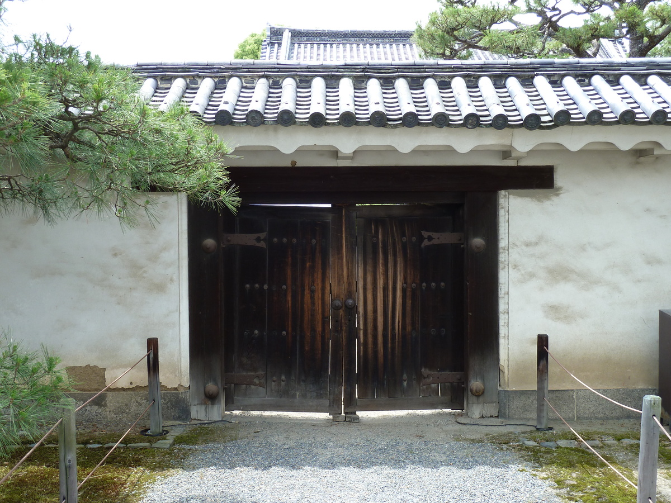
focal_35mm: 40
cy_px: 252
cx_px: 336
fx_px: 775
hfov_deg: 46.8
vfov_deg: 36.0
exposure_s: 1/125
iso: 80
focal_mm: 6.5
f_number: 4
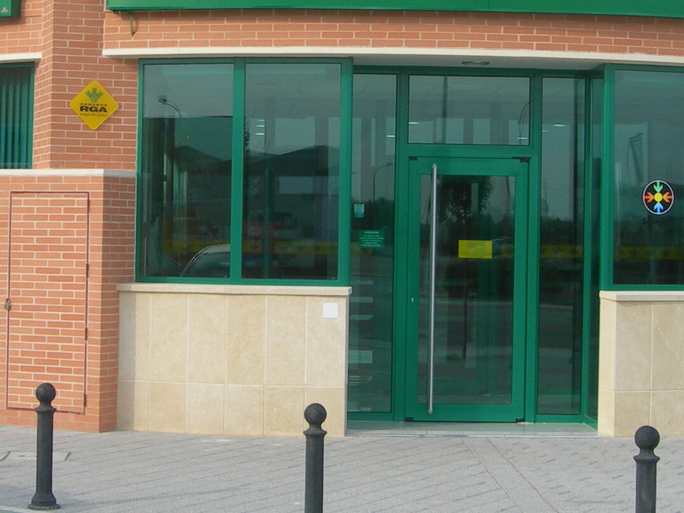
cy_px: 153
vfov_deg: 16.4
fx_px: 1779
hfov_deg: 21.8
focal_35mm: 90
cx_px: 325
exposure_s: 1/167
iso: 50
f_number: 4.8
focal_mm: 7.8
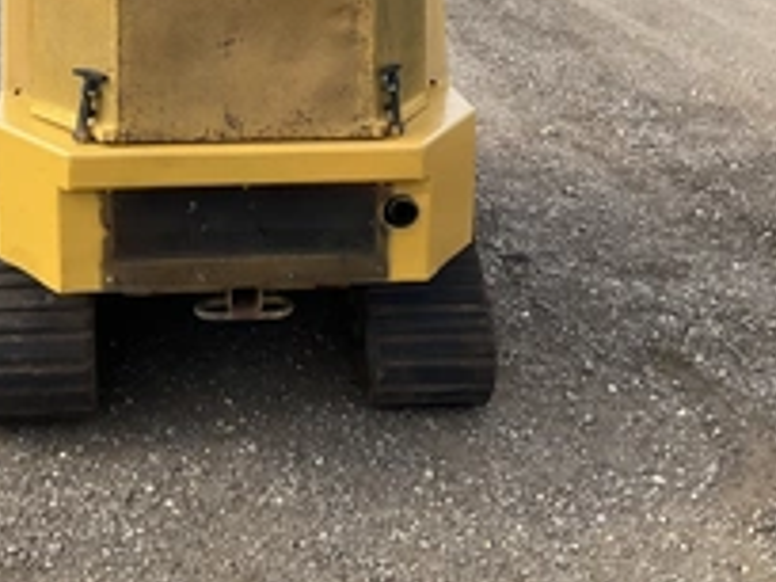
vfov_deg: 24.7
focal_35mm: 57
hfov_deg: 33.4
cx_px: 232
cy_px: 23
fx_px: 1278
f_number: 1.8
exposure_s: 1/883
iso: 25
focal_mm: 3
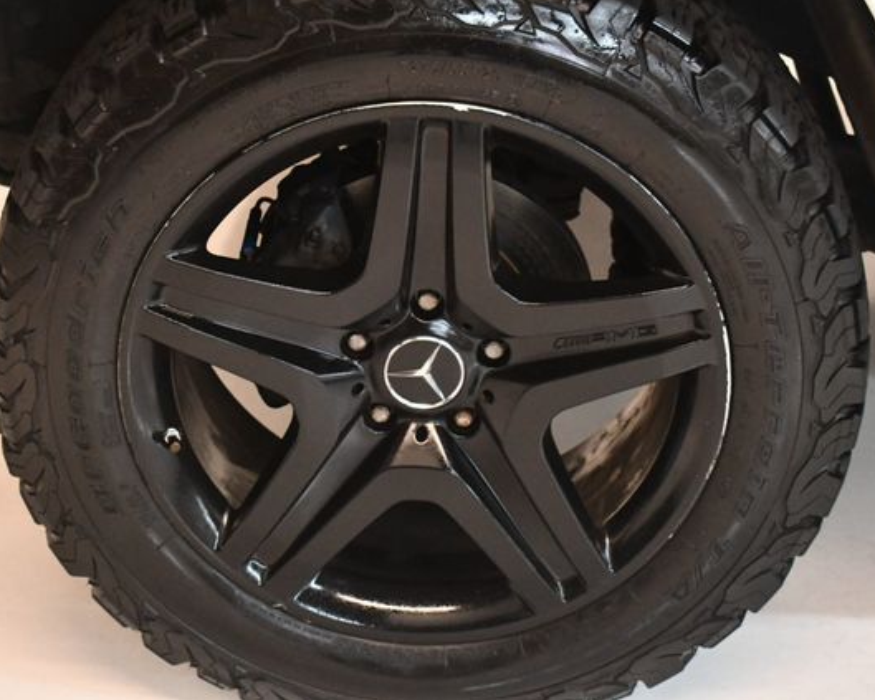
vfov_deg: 16.9
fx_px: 2356
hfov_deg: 21.0
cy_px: 349
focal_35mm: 91
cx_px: 417
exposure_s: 1/60
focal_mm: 40
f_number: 4.8
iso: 3200
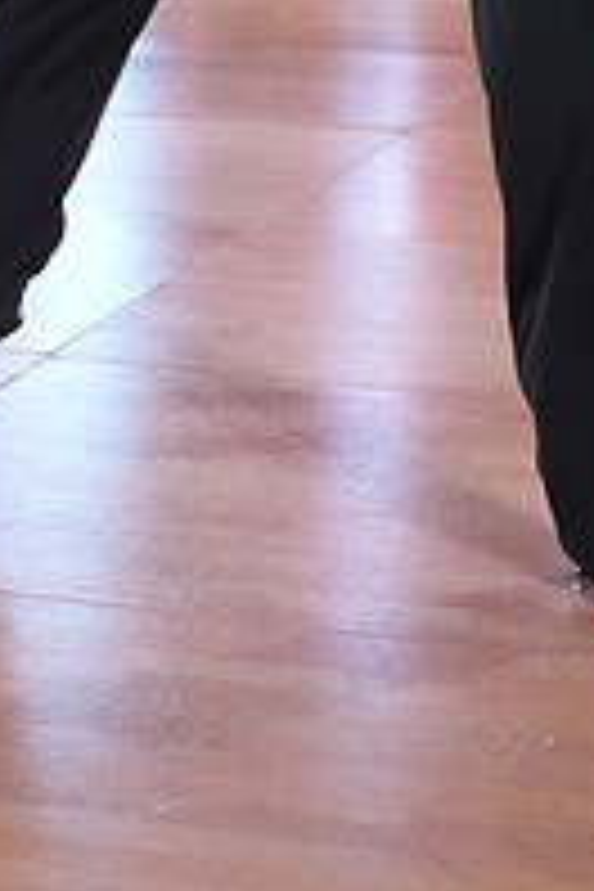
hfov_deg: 9.8
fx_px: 3415
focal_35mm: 138
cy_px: -356
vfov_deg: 14.1
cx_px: -52
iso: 5000
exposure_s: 1/400
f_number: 4
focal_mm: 47
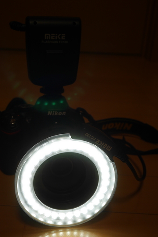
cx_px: 60
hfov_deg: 31.8
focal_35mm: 42
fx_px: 276
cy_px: 121
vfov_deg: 46.4
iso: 200
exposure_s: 1/125
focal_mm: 18
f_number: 4.2
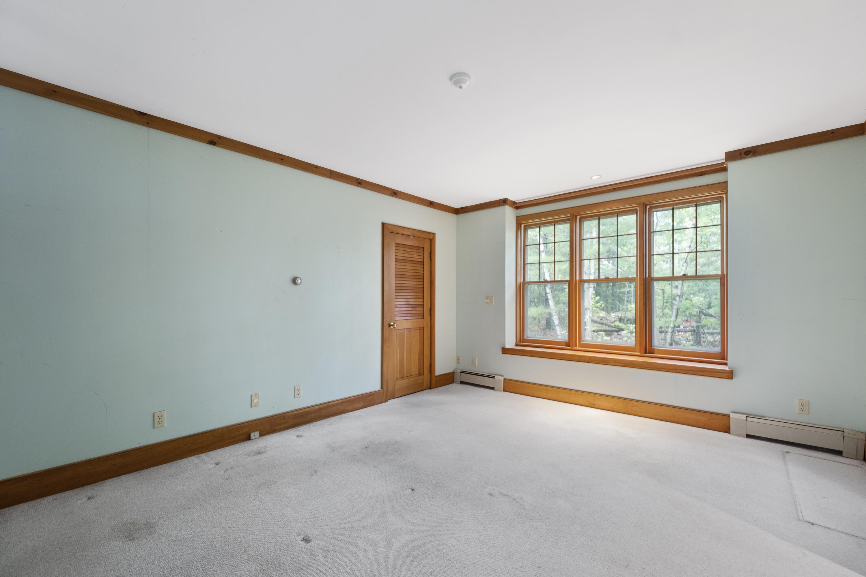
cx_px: 433
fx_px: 361
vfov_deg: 77.3
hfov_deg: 100.4
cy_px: 288
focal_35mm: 15
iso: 400
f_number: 8
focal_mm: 9.7
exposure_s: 5
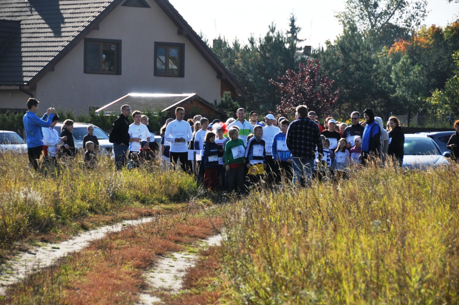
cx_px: 230
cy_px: 152
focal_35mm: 158
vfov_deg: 8.7
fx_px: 2006
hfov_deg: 13.1
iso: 250
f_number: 5.6
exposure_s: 1/1250
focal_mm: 105
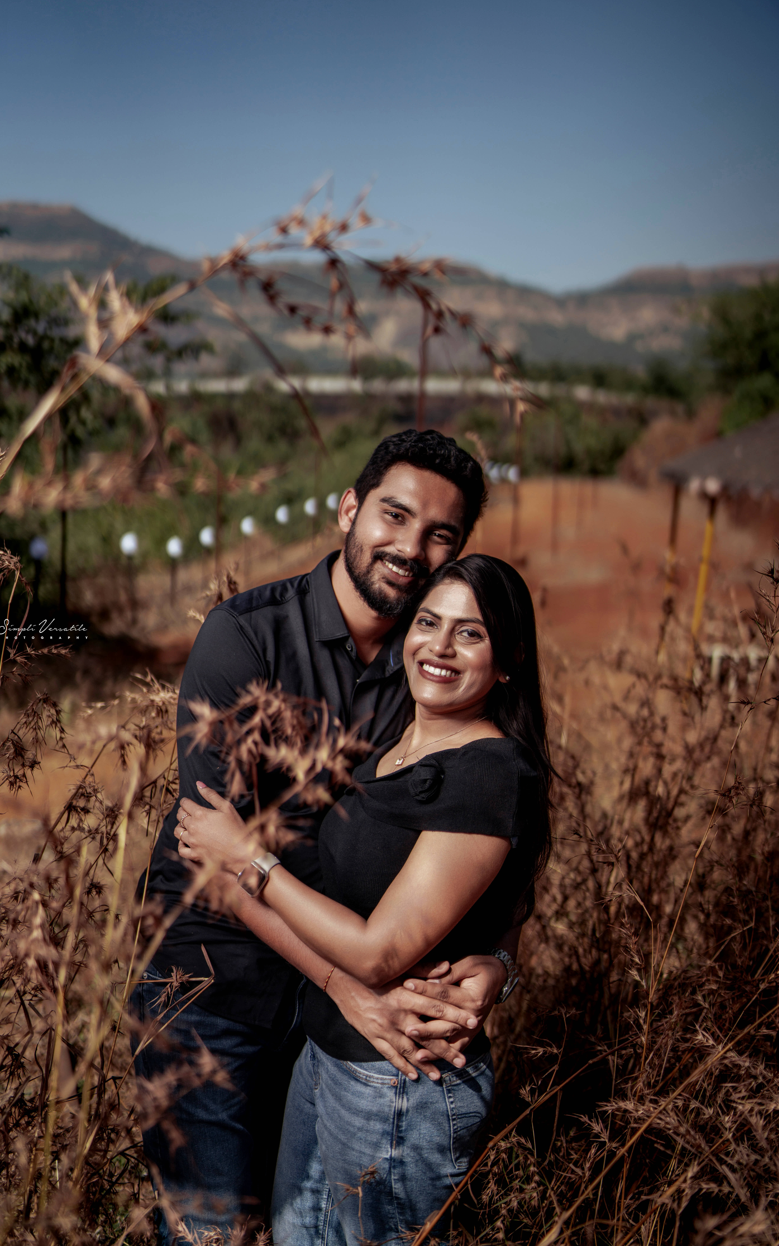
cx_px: 388
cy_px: 622
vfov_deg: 54.0
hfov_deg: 35.3
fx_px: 1223
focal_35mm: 36
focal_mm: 35
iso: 64
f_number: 1.4
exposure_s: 1/8000
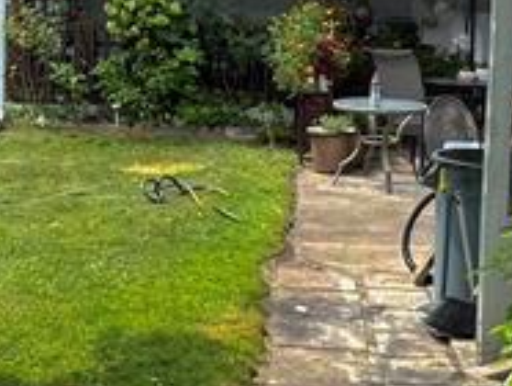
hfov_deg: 24.7
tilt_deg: -5.2
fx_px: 1140
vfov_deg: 19.1
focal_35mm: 77
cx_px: 63
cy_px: 105
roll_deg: -1.8
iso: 40
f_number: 2.2
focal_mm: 2.22
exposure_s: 1/416
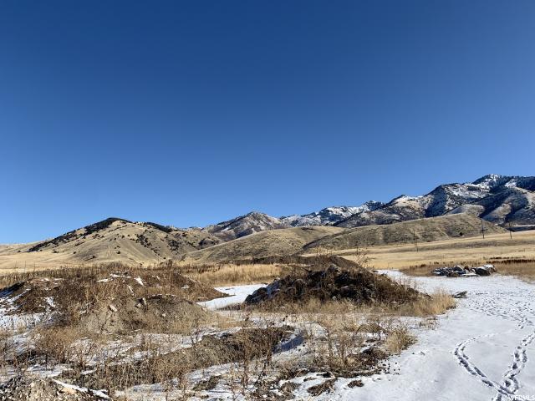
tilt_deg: +10.6
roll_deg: -0.6
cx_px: 268
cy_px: 200
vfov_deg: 53.1
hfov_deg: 67.3
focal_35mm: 26
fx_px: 402
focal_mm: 4.25
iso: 25
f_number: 1.8
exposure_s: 1/2611
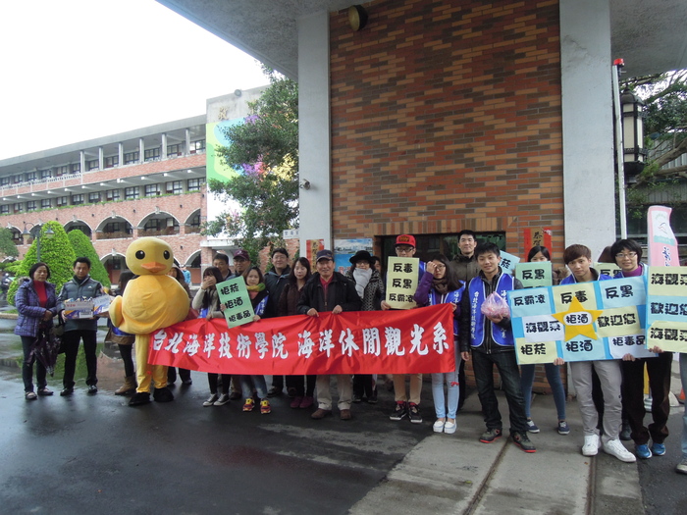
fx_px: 476
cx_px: 344
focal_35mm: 24
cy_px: 258
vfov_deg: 56.8
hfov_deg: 71.6
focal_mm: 4.3
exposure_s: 1/30
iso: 360
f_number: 2.8
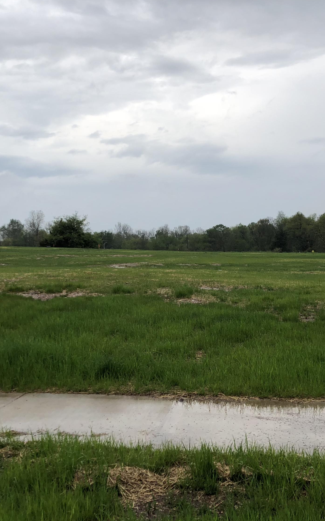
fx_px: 567
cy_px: 261
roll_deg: +2.5
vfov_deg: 49.3
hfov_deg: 32.0
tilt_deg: +1.2
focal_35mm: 40
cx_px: 178
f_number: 1.8
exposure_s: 1/857
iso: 20
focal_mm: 4
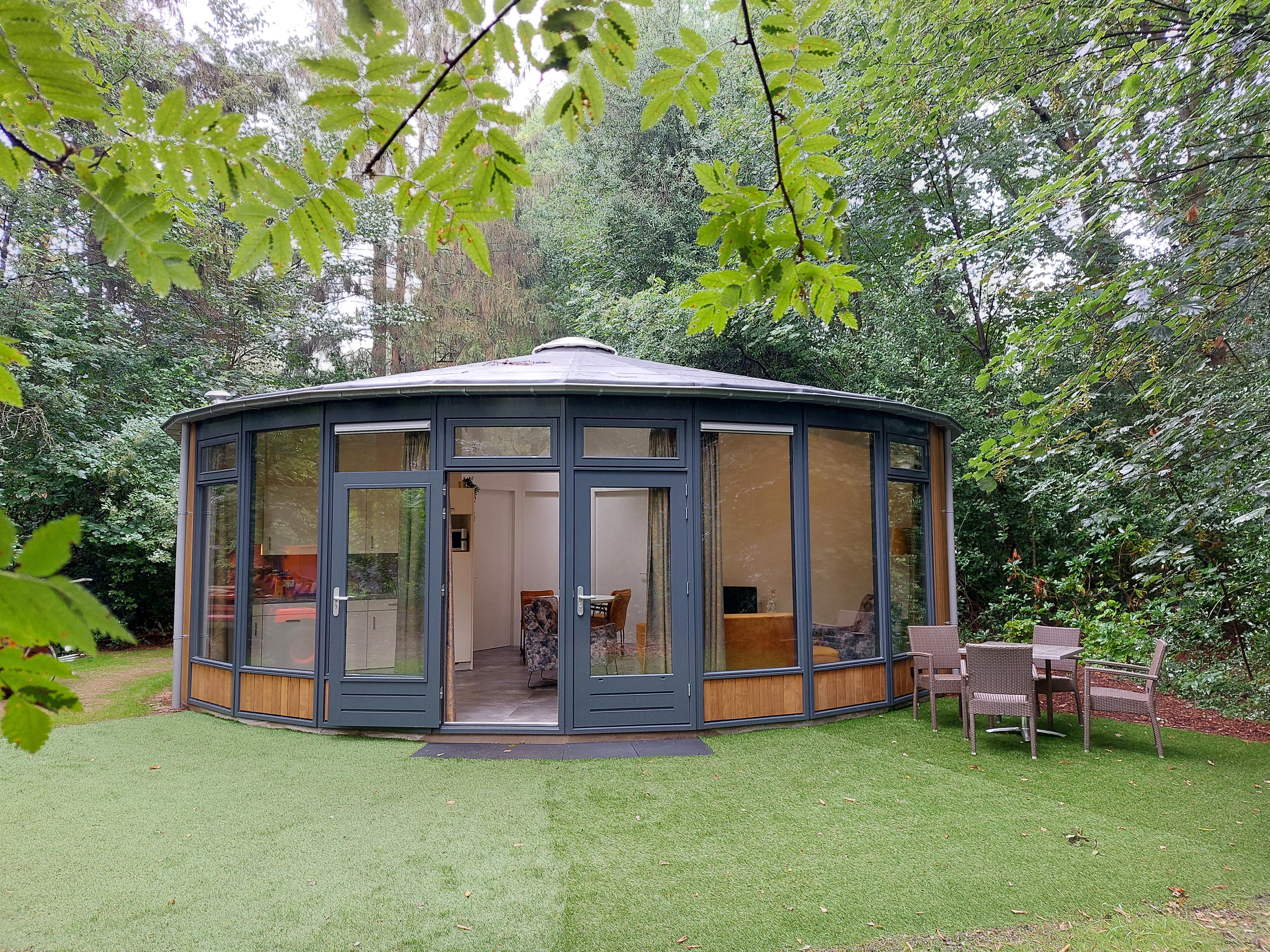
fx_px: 881
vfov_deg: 56.8
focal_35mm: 24
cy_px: 476
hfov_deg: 71.6
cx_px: 635
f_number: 1.8
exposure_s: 1/50
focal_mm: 5.23
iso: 100
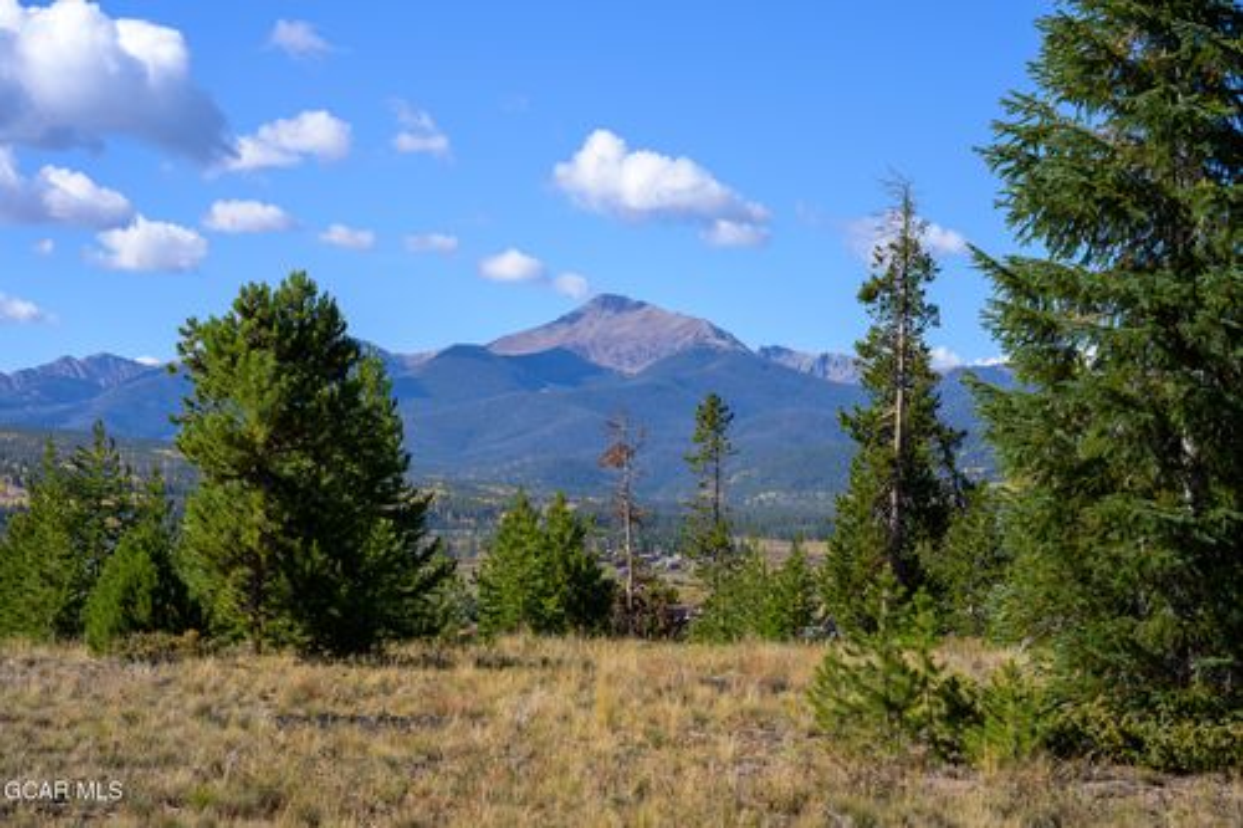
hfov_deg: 23.9
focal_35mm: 85
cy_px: 414
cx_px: 622
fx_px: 2934
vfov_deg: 16.1
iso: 100
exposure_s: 1/200
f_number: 8
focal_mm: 85
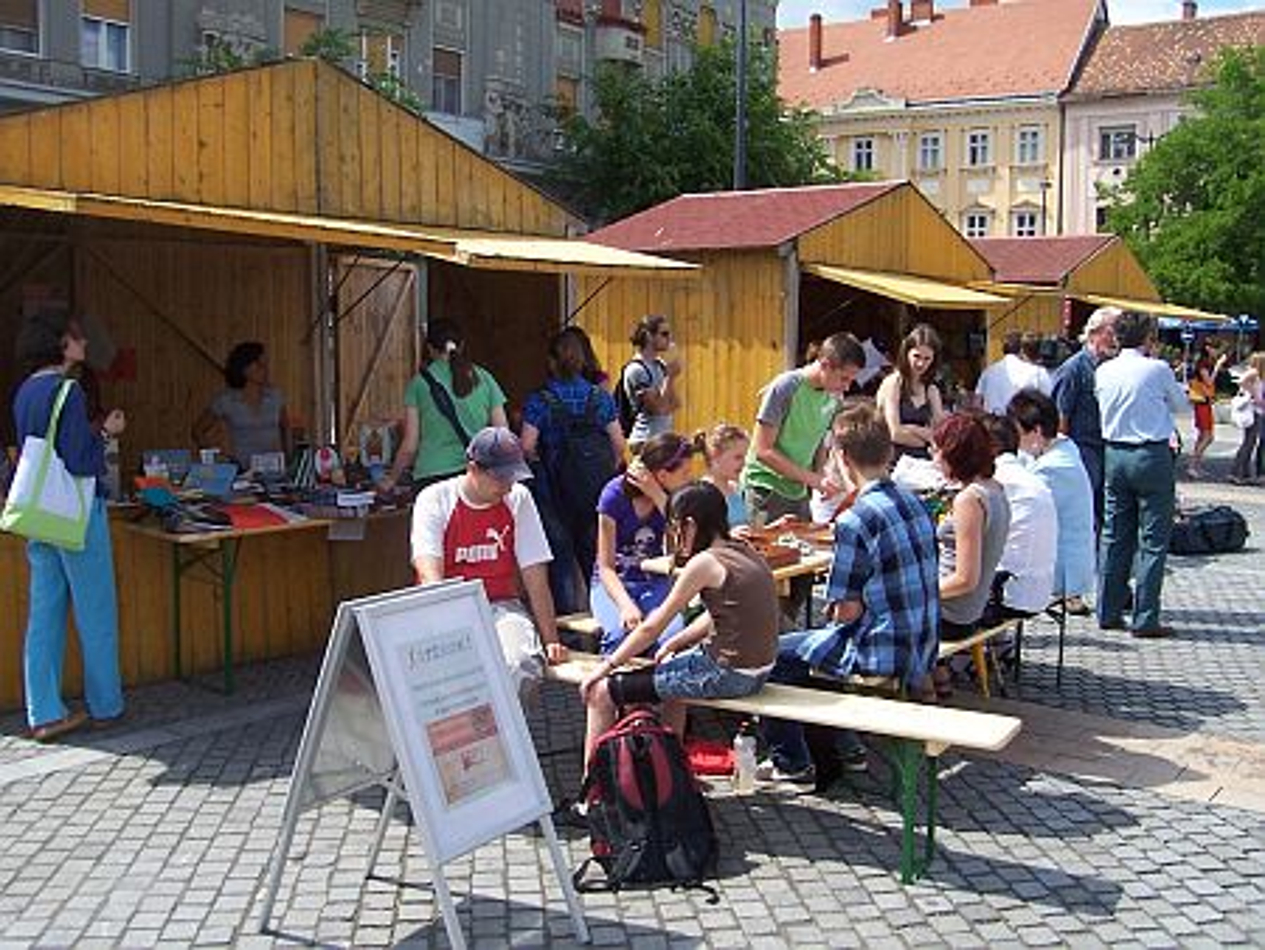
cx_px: 632
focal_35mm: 34
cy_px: 475
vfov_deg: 41.8
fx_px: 1243
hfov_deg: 53.9
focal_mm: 5.6
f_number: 5.6
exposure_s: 1/350
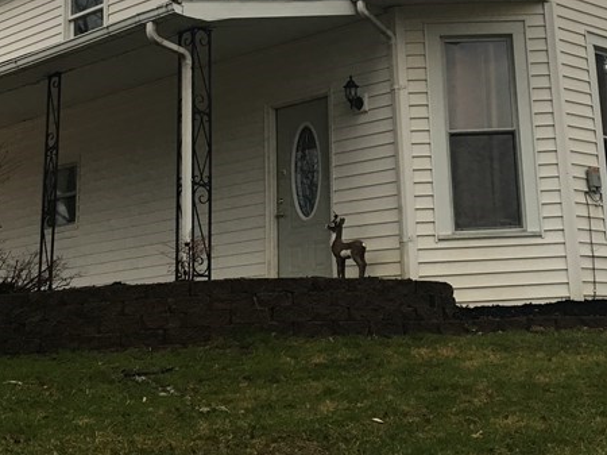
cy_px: 45
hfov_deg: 29.2
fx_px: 1157
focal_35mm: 66
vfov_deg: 21.7
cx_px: 403
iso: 25
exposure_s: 1/15
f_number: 2.2
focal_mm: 4.15
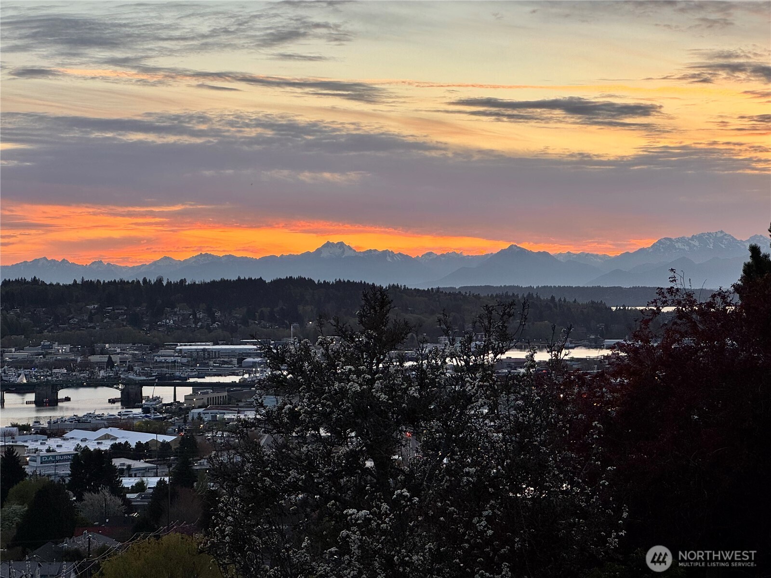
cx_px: 386
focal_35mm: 77
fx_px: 1715
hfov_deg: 25.3
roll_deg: +0.7
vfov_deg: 19.1
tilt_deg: -0.7
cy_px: 289
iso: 40
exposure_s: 1/99
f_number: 2.8
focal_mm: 9
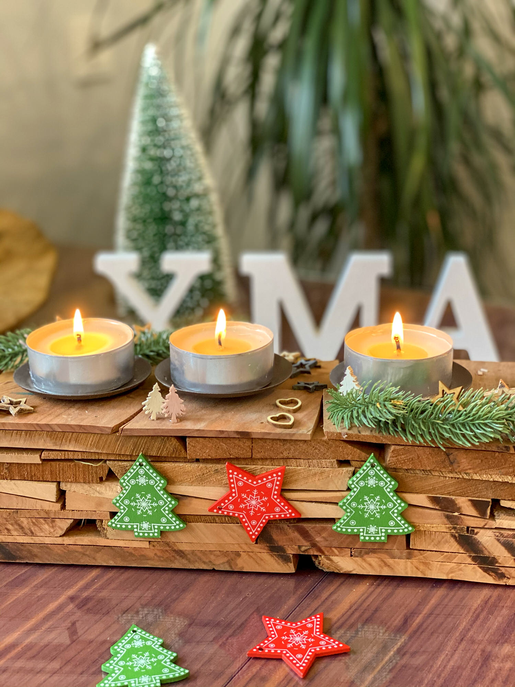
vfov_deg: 36.8
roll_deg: +1.5
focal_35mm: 52
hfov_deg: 28.0
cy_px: 344
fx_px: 1032
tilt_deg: -19.7
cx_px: 258
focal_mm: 6
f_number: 2
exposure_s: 1/33
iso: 125
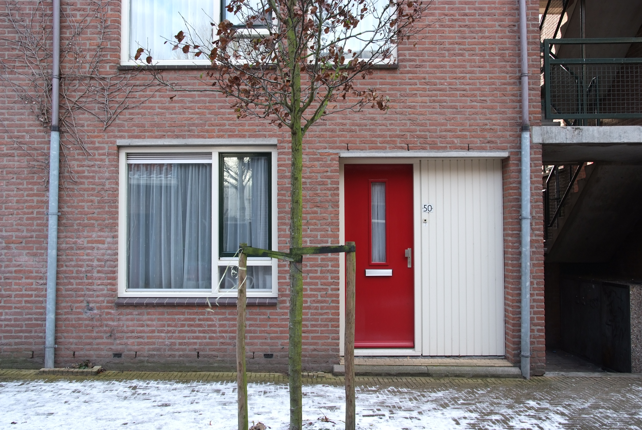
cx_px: 321
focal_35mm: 30
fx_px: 536
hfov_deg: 61.9
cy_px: 215
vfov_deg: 43.7
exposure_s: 1/60
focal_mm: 20
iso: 320
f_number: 7.1
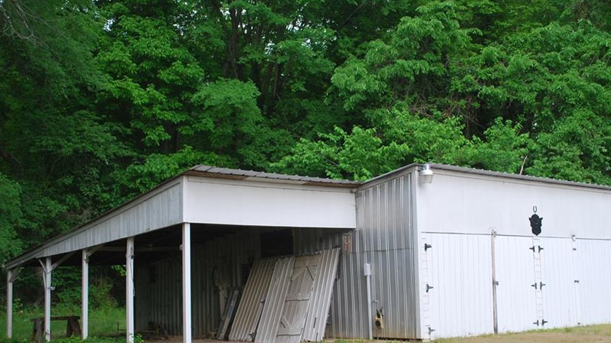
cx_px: 356
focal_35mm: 45
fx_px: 729
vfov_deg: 26.5
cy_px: 205
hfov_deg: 45.3
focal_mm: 24
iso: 200
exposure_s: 1/60
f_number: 6.3
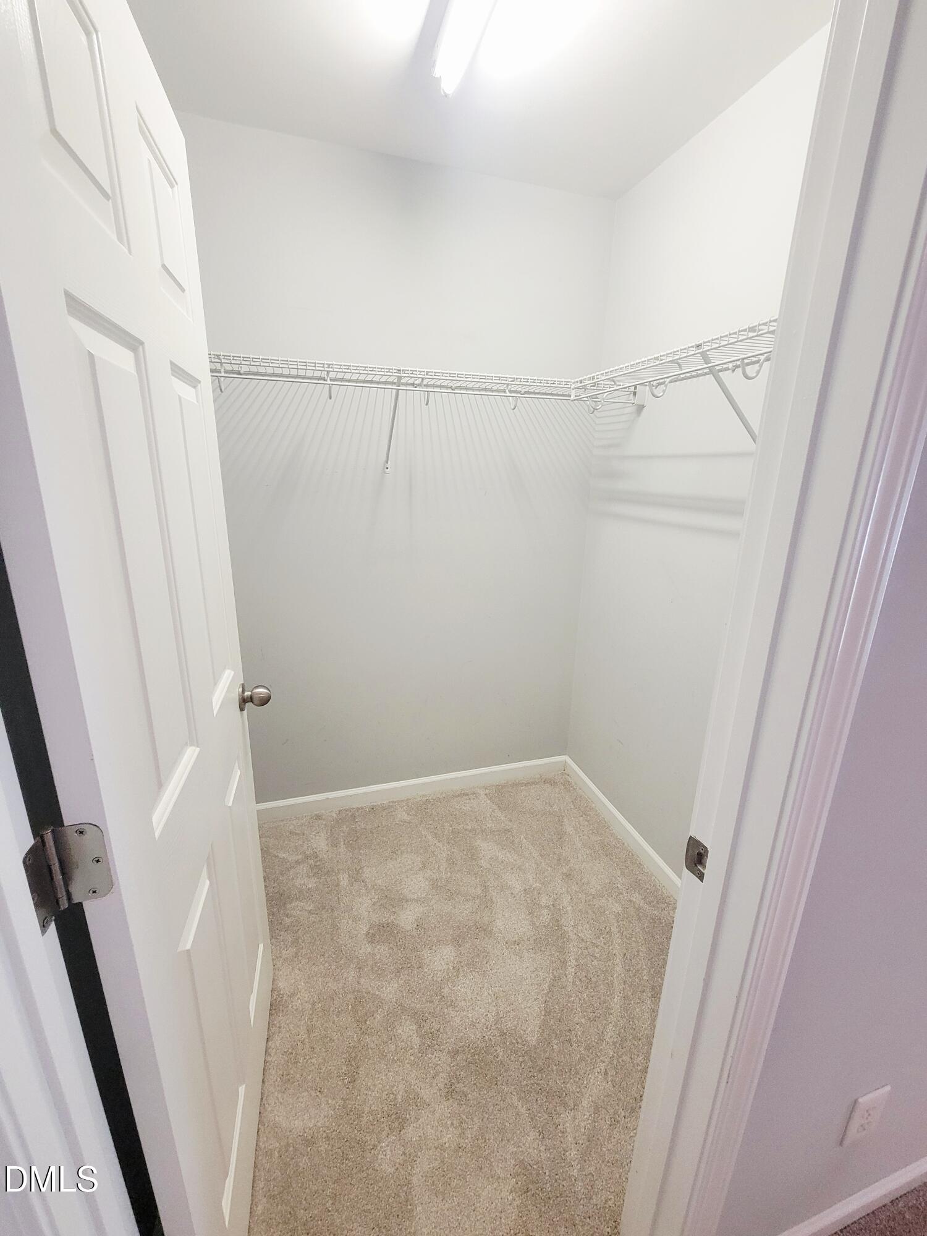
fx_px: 464
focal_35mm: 13
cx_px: 464
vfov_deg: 106.2
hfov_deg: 89.9
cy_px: 618
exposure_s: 1/60.2
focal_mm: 2.2
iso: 400
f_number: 2.2
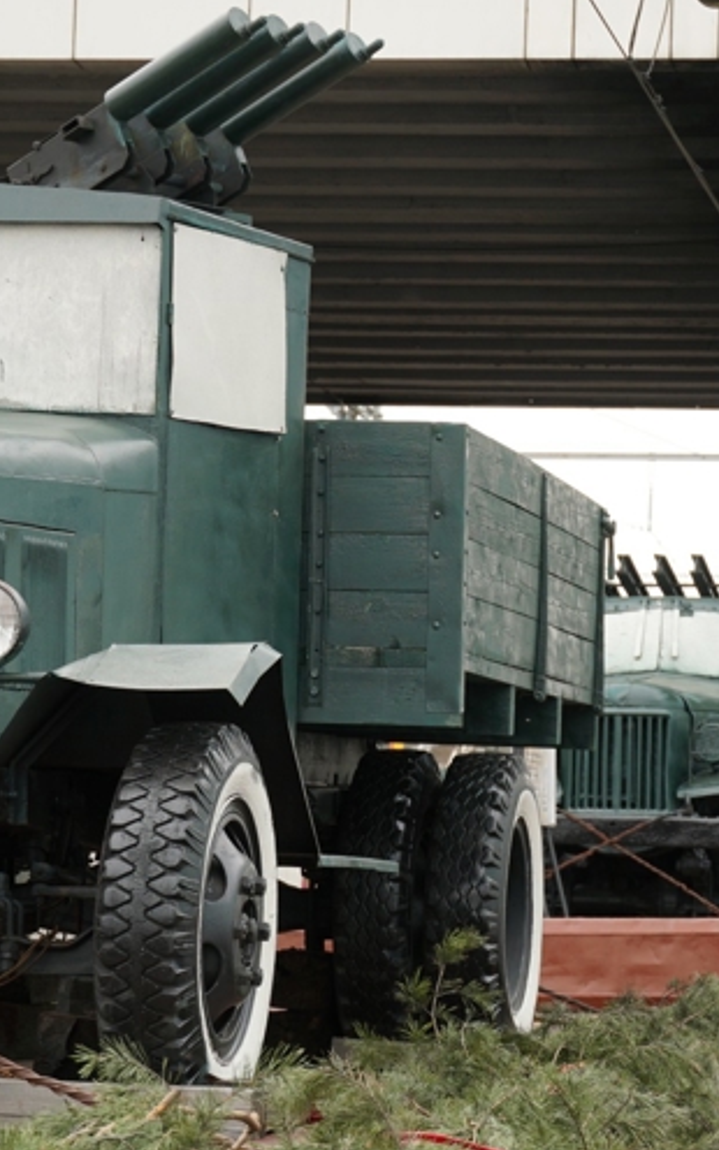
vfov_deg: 18.8
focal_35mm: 111
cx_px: 596
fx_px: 3480
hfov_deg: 11.7
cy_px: 573
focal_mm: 48
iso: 100
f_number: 5.6
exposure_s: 1/160
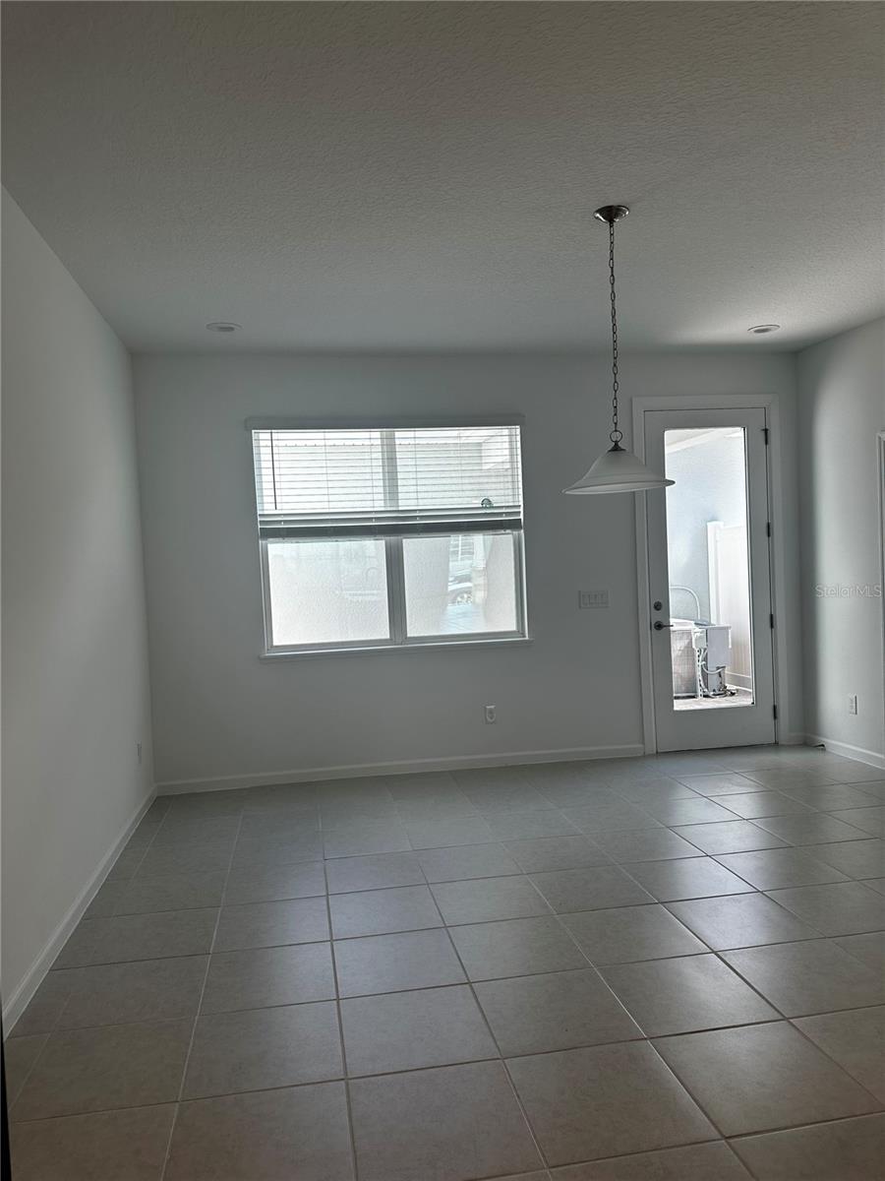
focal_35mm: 24
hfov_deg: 56.8
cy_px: 590
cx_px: 442
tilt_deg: -1.5
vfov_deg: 71.6
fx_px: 818
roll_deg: +1.2
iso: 80
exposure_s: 1/264
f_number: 1.78
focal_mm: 6.86
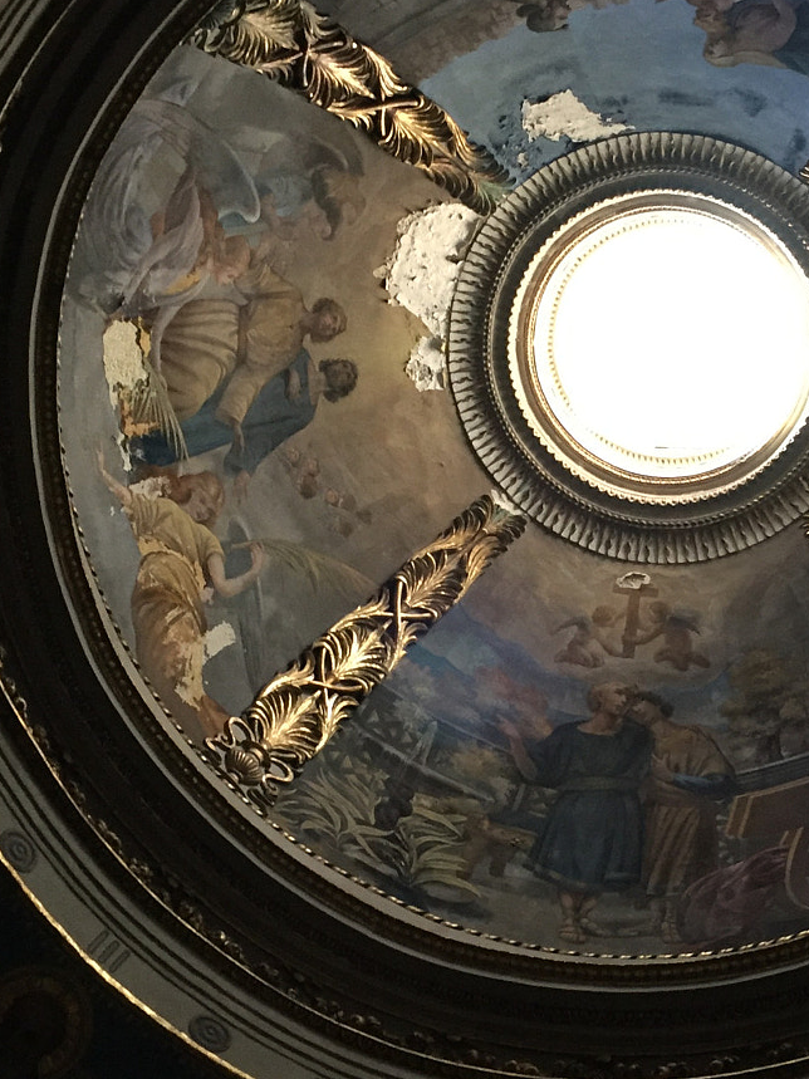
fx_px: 1683
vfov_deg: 35.5
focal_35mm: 54
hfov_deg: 26.8
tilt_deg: +76.5
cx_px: 574
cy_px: 486
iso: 250
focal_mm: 4.15
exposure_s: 1/20
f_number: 2.2
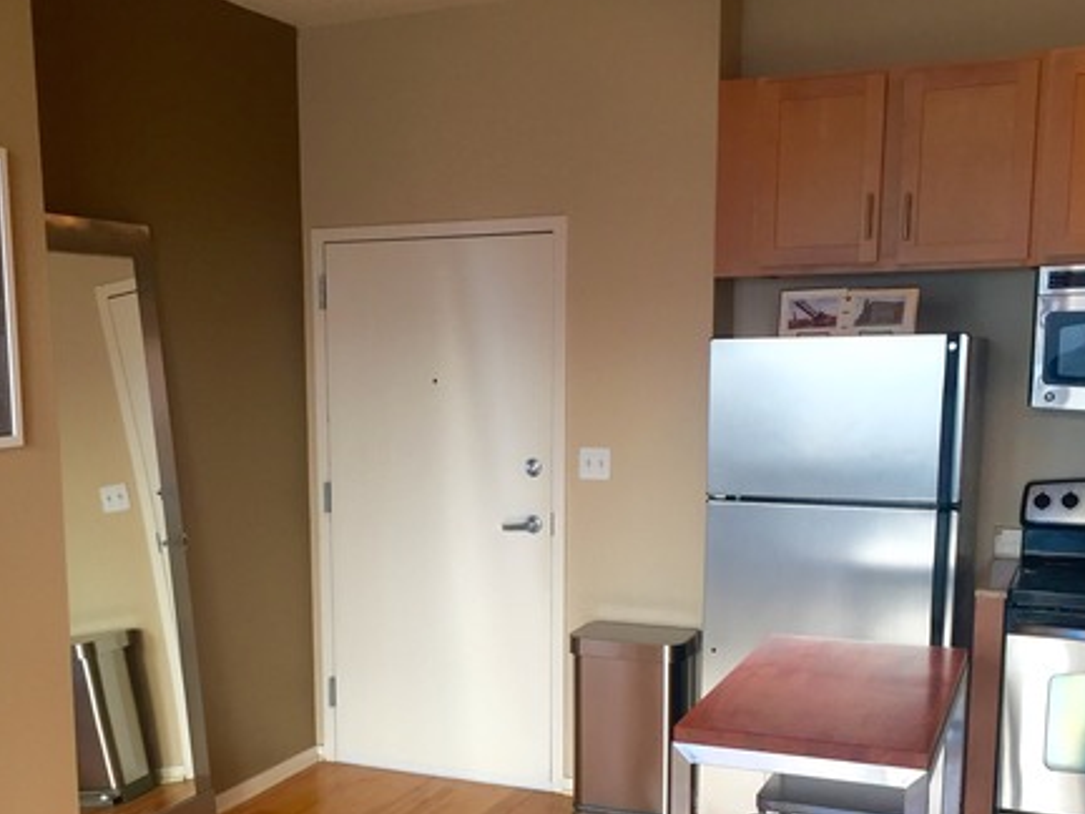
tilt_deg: -9.8
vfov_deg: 33.2
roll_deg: +0.6
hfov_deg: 43.7
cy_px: 563
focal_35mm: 43
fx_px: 1348
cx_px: 452
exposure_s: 1/30
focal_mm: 4.15
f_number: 2.2
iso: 32
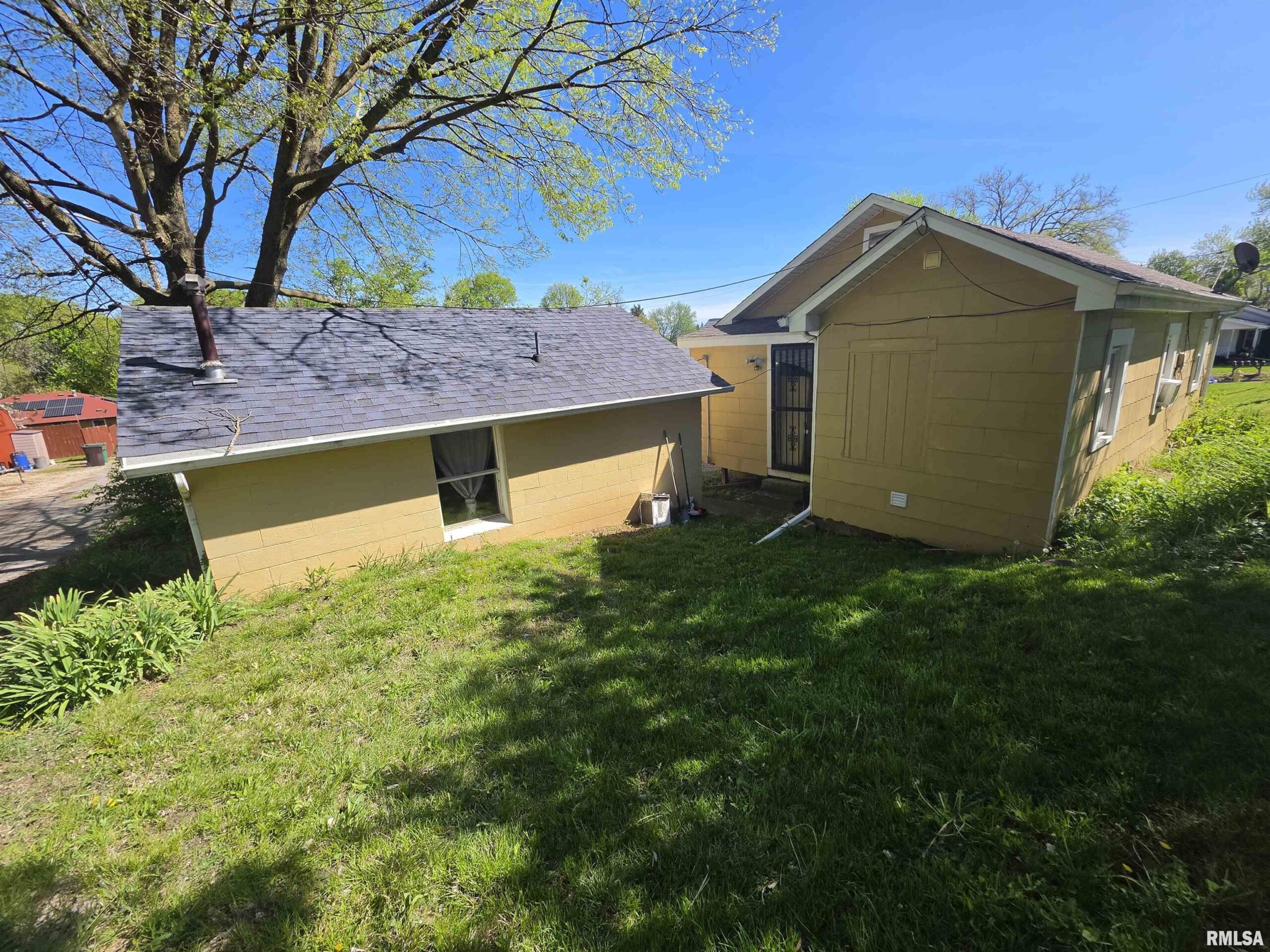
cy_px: 476
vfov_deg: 89.9
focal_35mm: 13
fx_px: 477
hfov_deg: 106.2
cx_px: 635
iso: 32
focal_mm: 2.2
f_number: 1.9
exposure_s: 1/1047
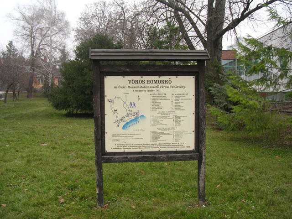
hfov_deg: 49.0
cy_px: 110
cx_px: 146
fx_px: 321
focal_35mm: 38
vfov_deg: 37.7
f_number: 2.8
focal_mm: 5.8
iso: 100
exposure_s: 1/21.2
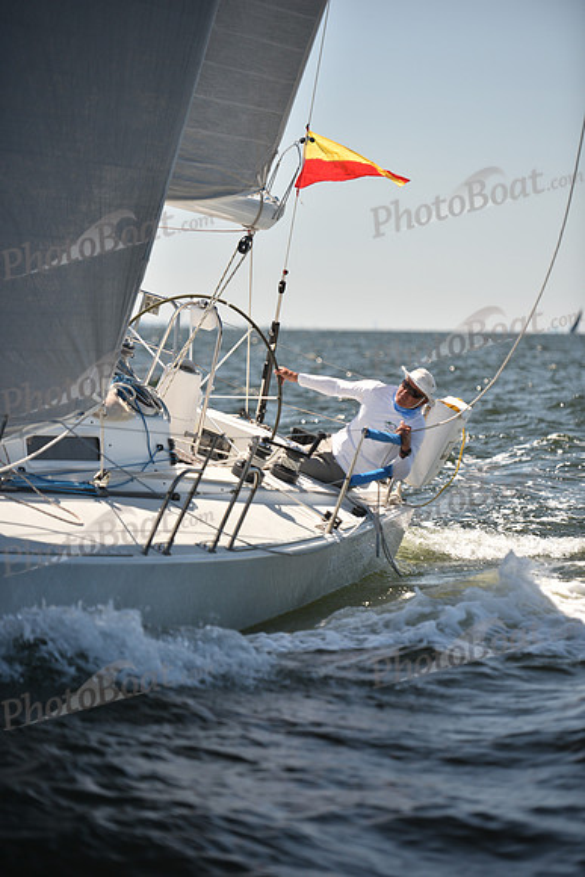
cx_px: 292
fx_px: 3410
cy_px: 438
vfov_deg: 14.7
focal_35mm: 140
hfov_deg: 9.8
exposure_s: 1/1600
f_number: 2.8
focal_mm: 140
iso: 250
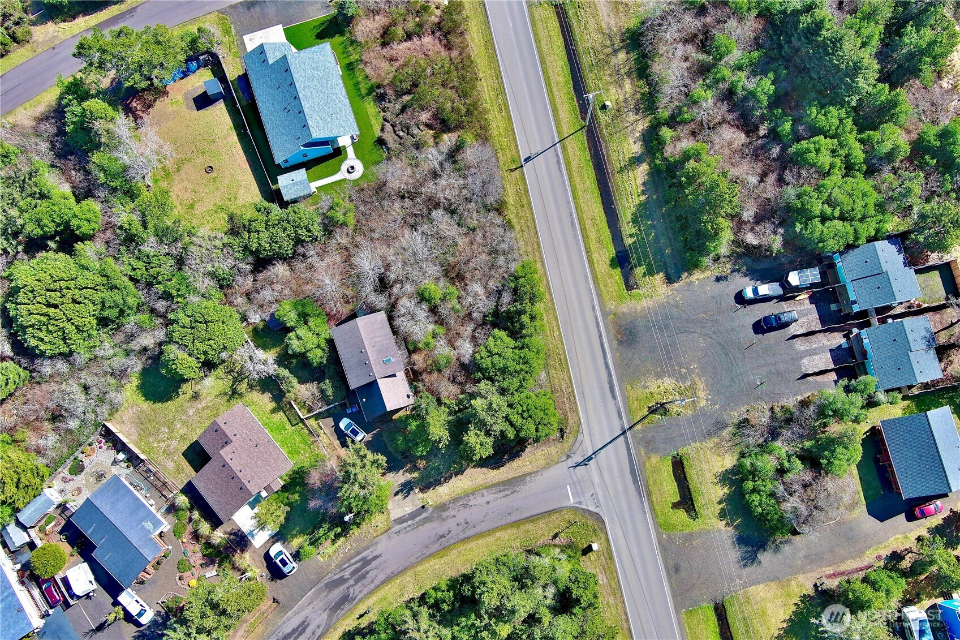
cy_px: 320
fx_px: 773
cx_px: 480
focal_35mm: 29
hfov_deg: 63.7
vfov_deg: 45.0
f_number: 2.8
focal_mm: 10.57
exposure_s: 1/407
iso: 100
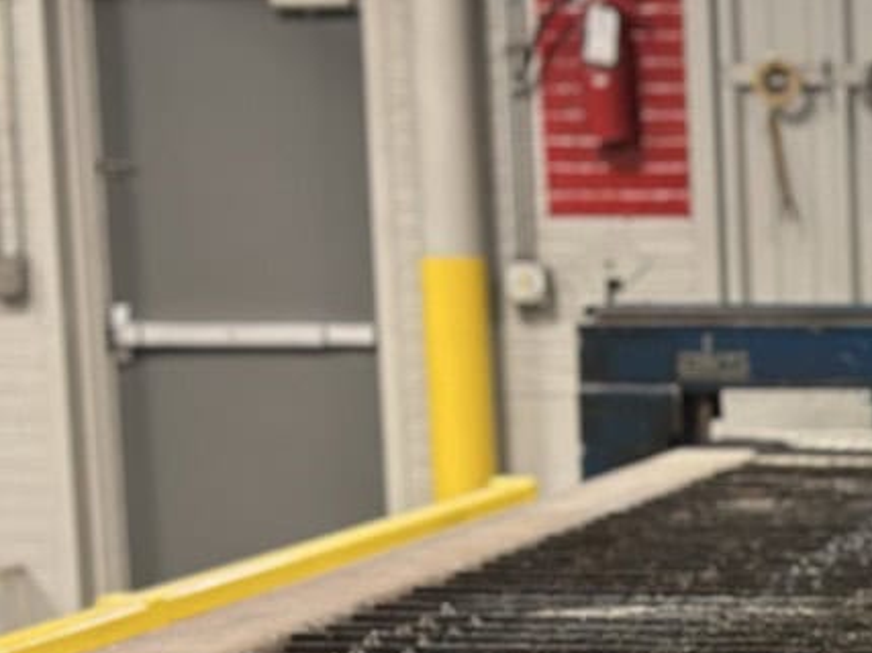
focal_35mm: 144
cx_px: 1305
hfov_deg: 13.0
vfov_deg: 10.1
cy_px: 782
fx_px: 3626
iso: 400
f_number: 1.8
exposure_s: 1/40
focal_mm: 6.9
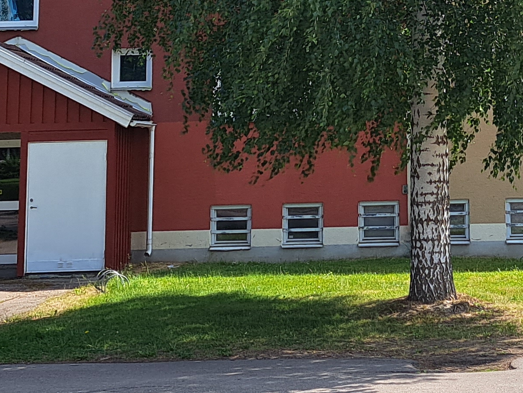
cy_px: -64
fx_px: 1390
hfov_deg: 21.0
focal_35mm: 92
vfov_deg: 15.5
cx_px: 443
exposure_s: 1/1263
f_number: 1.8
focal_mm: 5.23
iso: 50
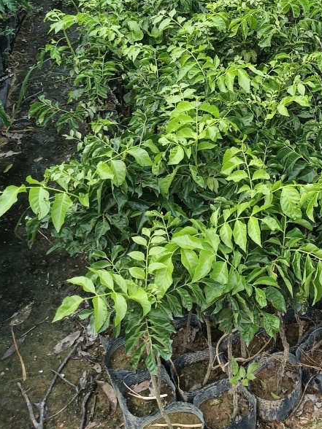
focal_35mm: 49
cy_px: 45
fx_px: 608
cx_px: 289
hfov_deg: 28.5
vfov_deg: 36.5
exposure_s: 1/120
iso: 64
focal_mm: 3.61
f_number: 1.8
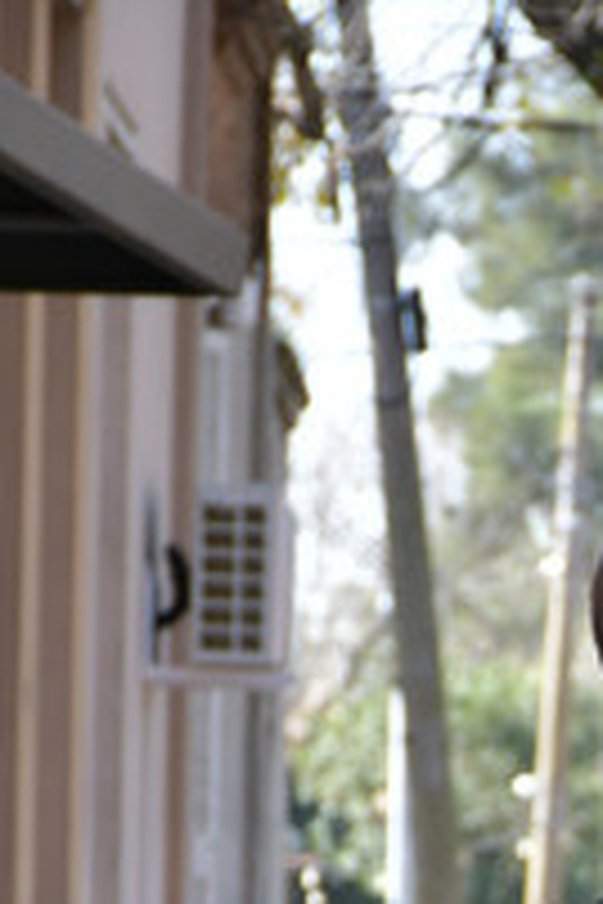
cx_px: 776
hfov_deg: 3.8
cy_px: 1363
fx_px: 8969
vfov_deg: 5.7
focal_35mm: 357
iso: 320
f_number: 5
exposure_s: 1/320
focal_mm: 75
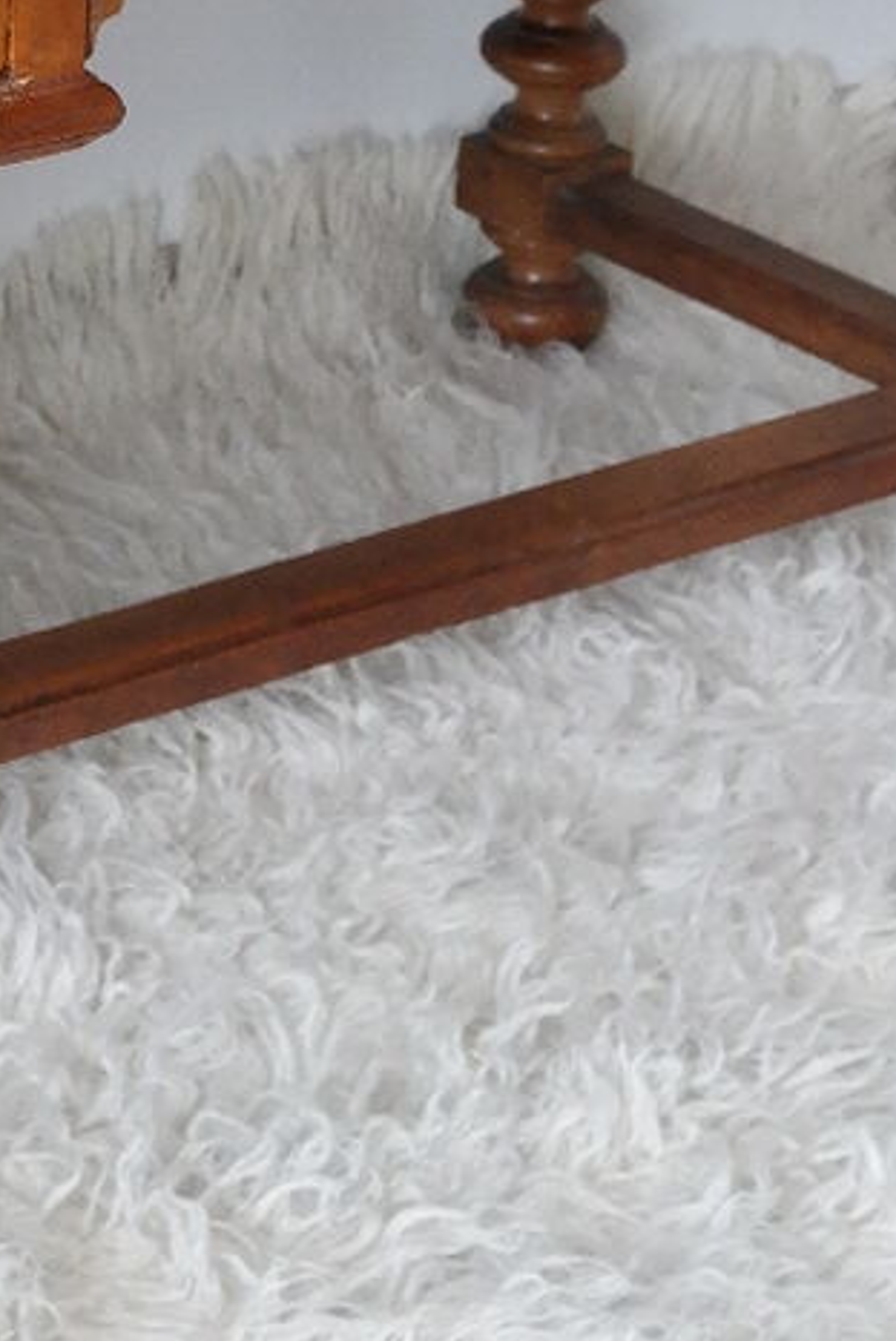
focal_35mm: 122
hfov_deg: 10.6
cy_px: -445
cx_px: -698
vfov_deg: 15.9
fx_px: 4548
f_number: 5.6
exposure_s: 1/30
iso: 1600
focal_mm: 22
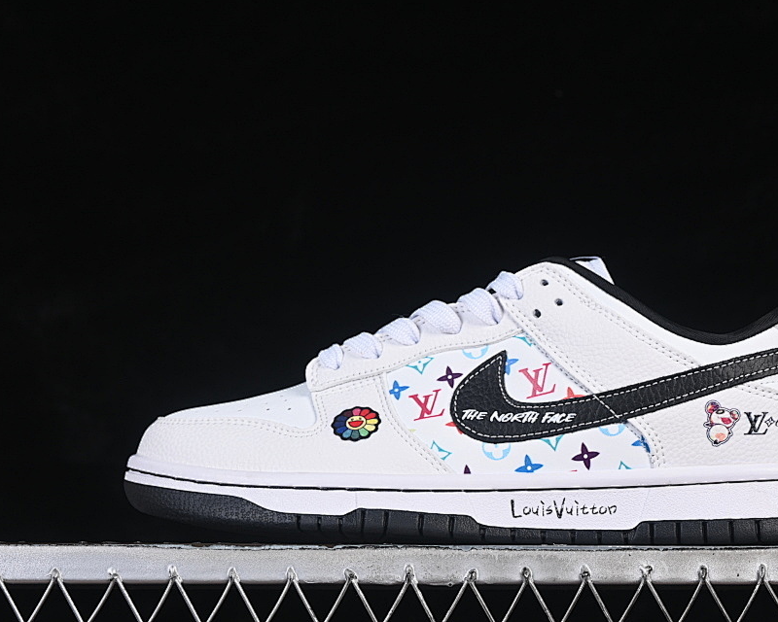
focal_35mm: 95
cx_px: 497
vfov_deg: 16.2
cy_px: 329
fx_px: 2187
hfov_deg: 20.1
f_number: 8
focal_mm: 50
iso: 160
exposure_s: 1/80
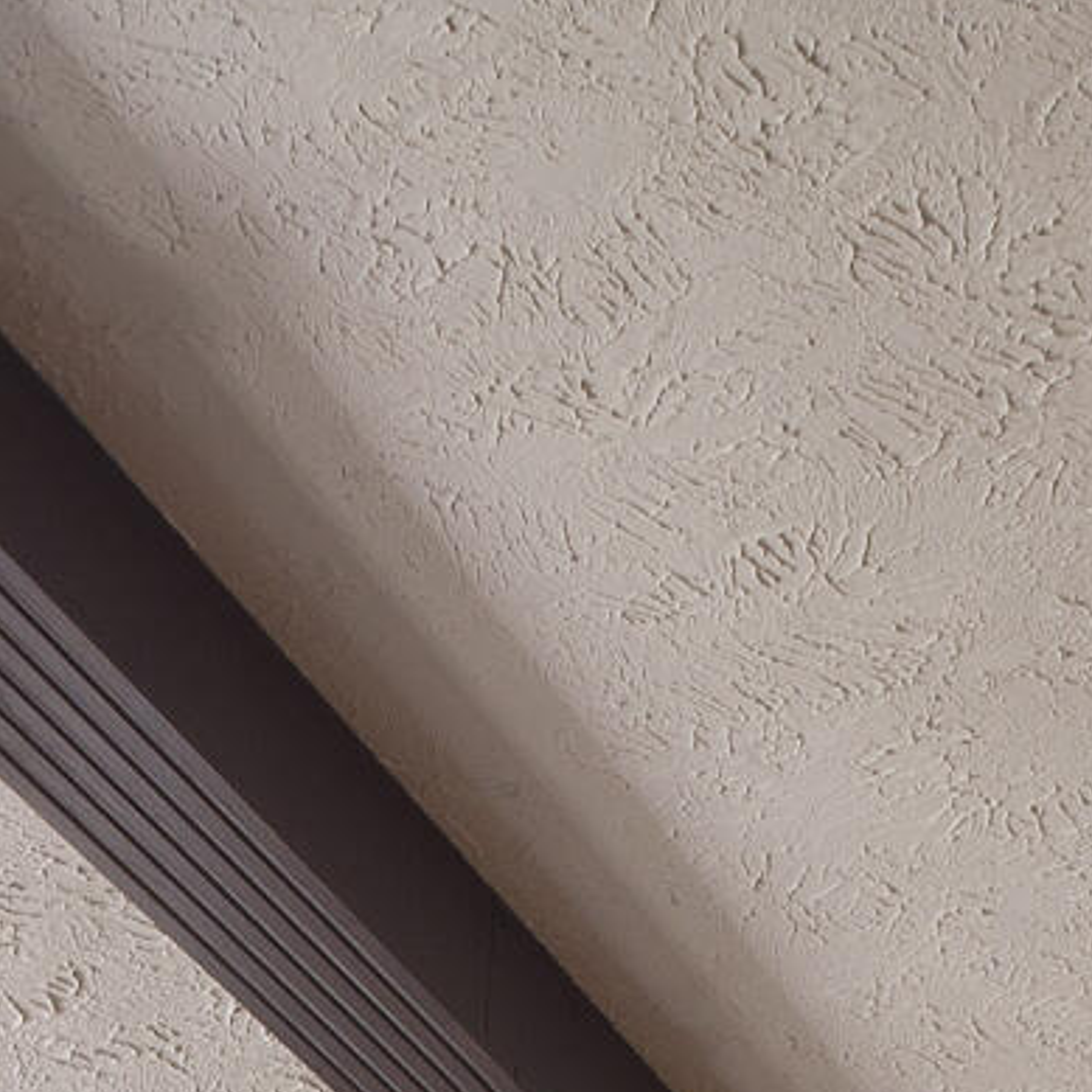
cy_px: 2727
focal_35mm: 118
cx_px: 368
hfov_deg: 14.7
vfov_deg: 11.7
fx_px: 4211
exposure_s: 1/500
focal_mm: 18
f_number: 8
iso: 640
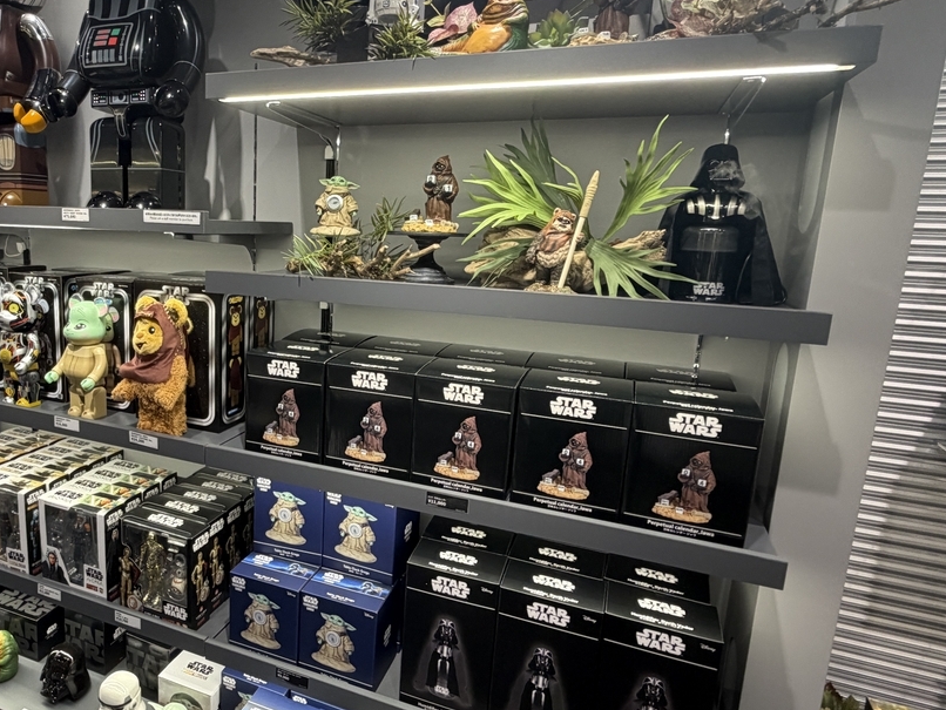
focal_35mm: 25
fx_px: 683
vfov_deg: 54.9
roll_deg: -2.2
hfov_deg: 67.2
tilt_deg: -11.1
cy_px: 342
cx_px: 303
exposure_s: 1/100
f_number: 2.2
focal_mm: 2.22
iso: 200
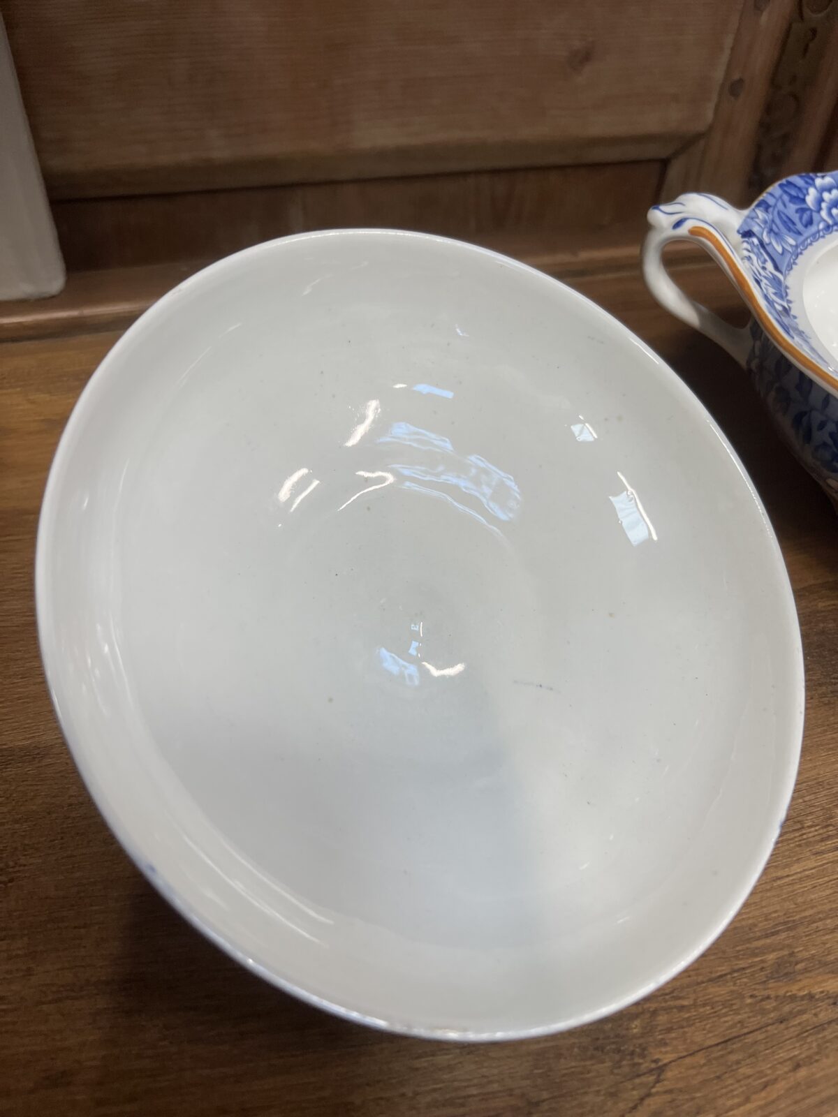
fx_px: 839
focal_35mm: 26
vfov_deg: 67.3
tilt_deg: -45.3
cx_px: 419
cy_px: 558
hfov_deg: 53.1
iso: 125
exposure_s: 1/100
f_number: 1.5
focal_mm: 5.7
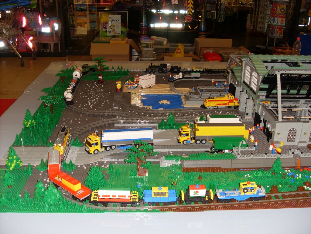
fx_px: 341
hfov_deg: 49.0
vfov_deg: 37.7
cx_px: 156
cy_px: 117
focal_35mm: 38
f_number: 3
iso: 80
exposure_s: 1/45
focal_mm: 6.3
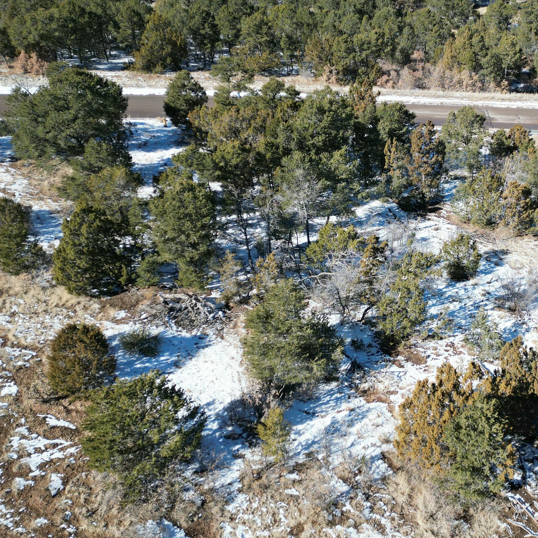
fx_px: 615
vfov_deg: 47.2
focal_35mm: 35
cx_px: 385
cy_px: 262
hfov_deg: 46.0
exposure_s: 1/2500
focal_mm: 6.72
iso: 200
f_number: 1.7
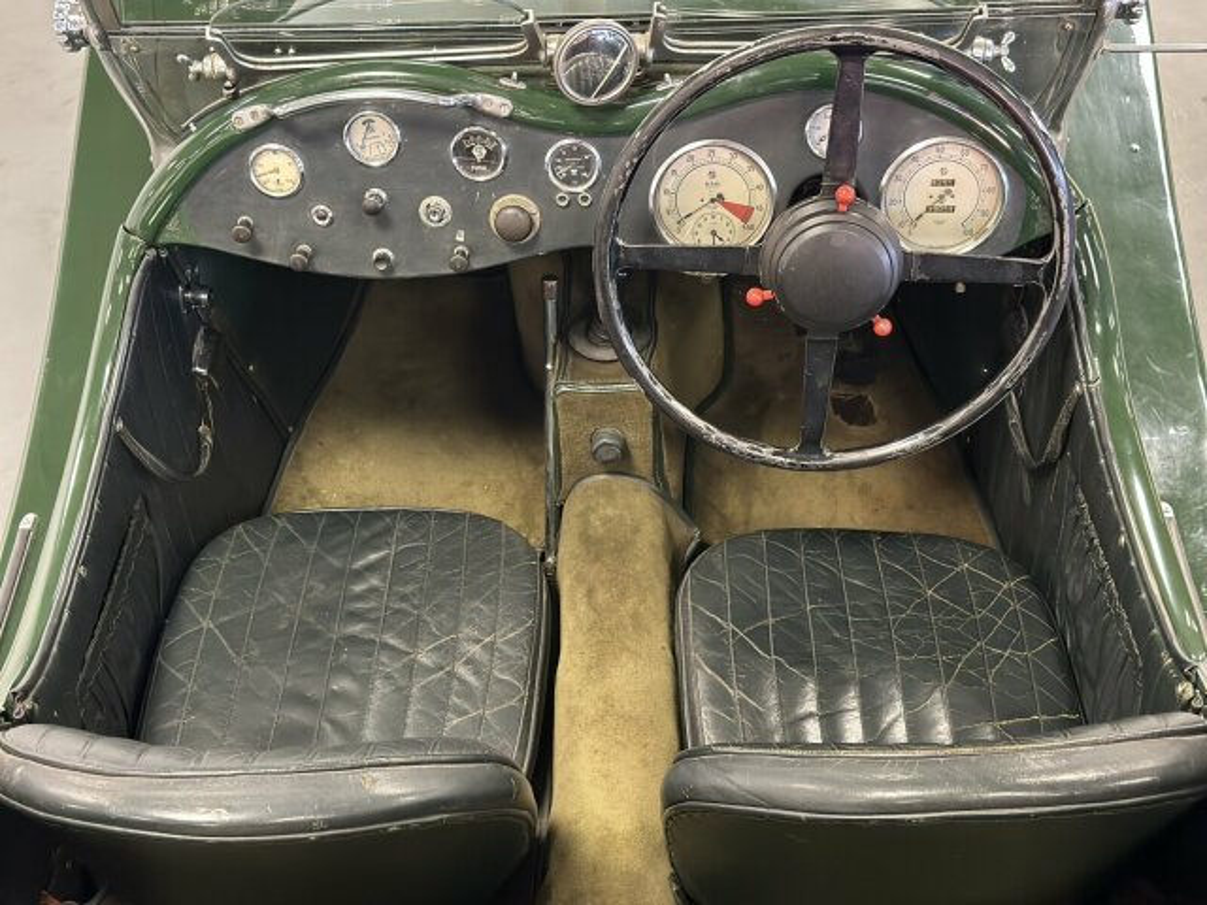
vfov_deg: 30.3
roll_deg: +1.8
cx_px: 604
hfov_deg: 39.7
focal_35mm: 48
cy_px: 452
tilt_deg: -43.2
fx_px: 1674
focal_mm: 6.86
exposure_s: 1/33
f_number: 1.78
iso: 640
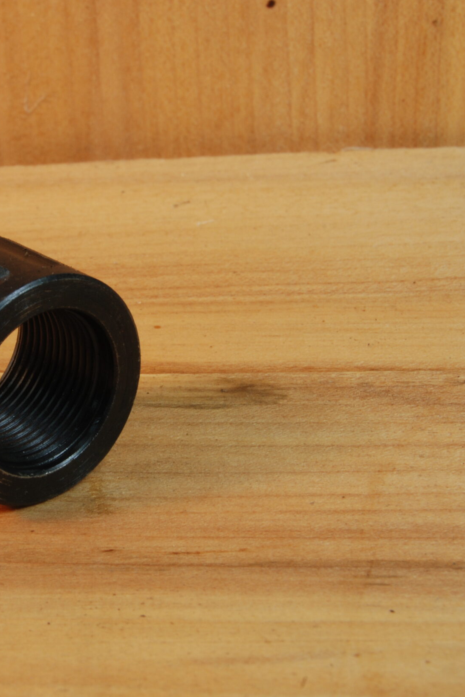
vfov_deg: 21.7
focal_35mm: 94
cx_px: 16
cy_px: 353
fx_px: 1821
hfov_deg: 14.4
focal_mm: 40
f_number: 20
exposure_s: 1/8
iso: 200
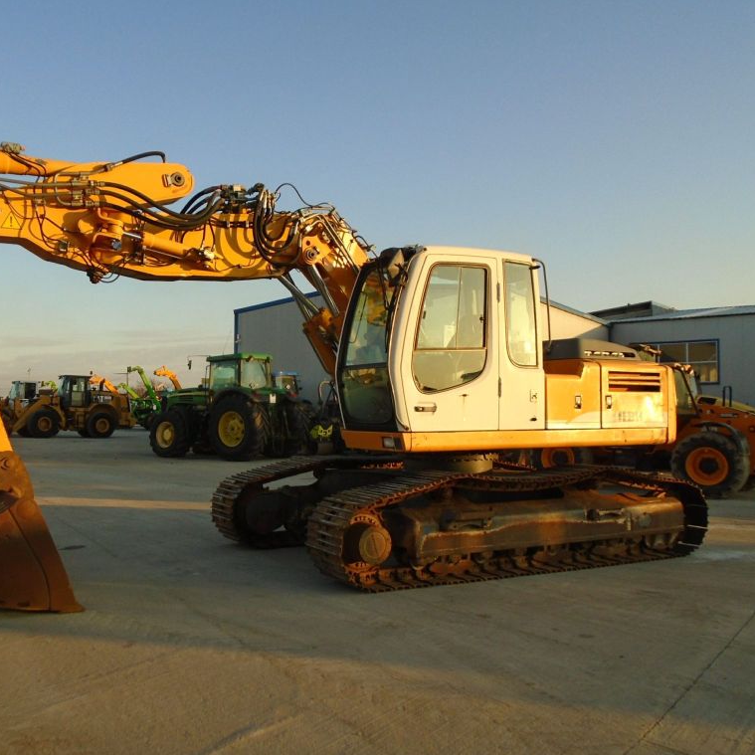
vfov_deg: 52.5
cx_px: 265
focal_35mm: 31
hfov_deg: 51.7
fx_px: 765
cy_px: 381
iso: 100
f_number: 3.2
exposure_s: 1/500
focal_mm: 4.6
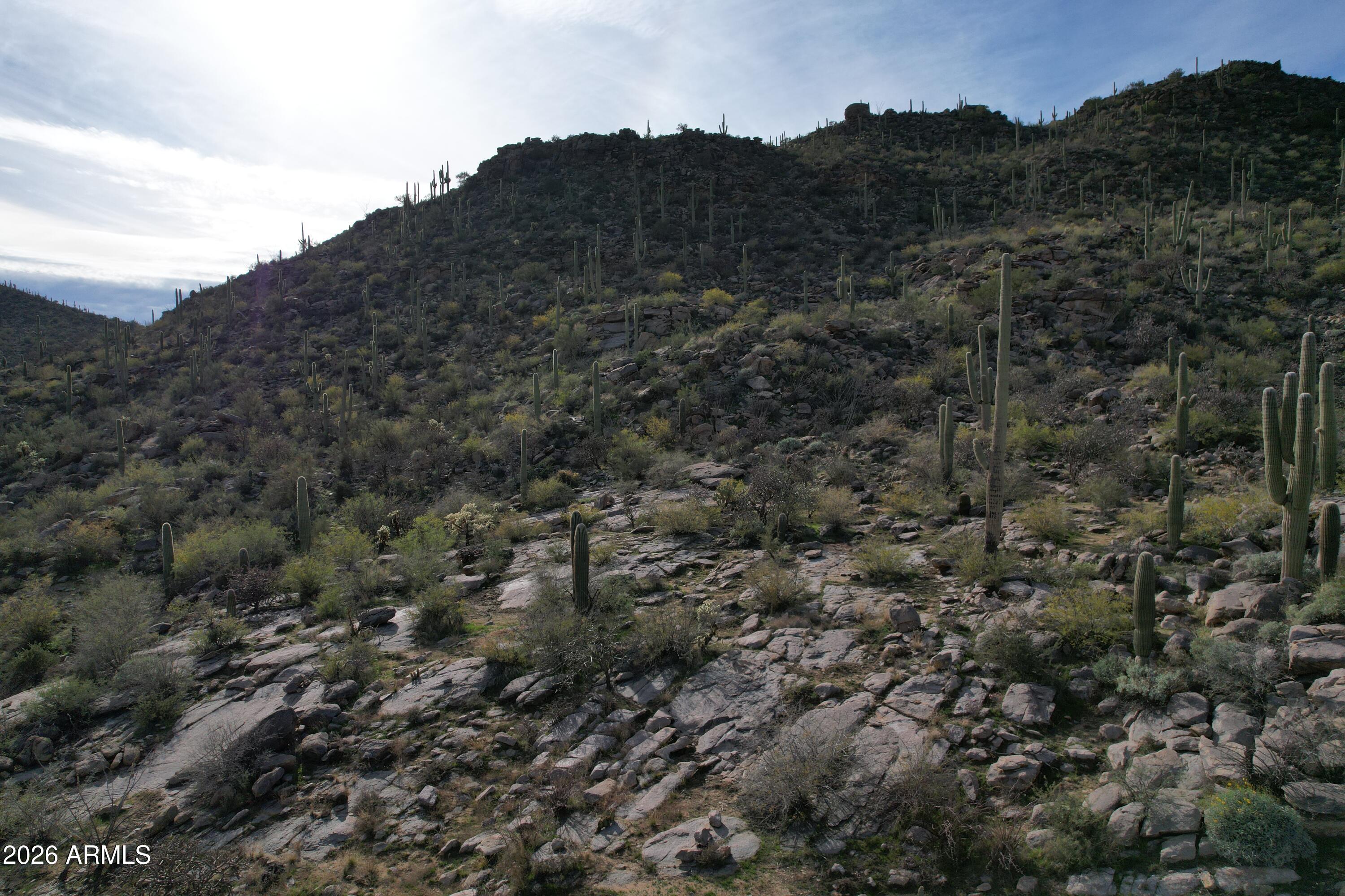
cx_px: 672
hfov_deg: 78.6
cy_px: 448
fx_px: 822
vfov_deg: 57.2
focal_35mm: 22
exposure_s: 1/4000
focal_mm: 8.38
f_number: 2.8
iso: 100
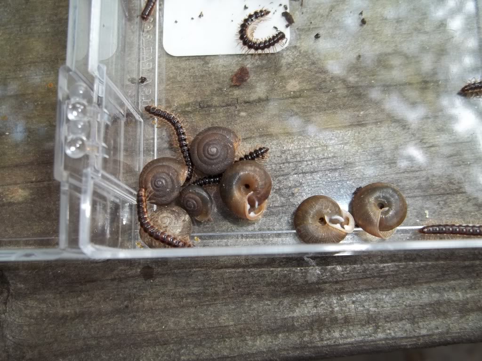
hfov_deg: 55.4
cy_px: 180
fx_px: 459
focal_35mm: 33
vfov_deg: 42.9
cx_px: 241
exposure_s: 1/30
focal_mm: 5.9
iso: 64
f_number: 3.3
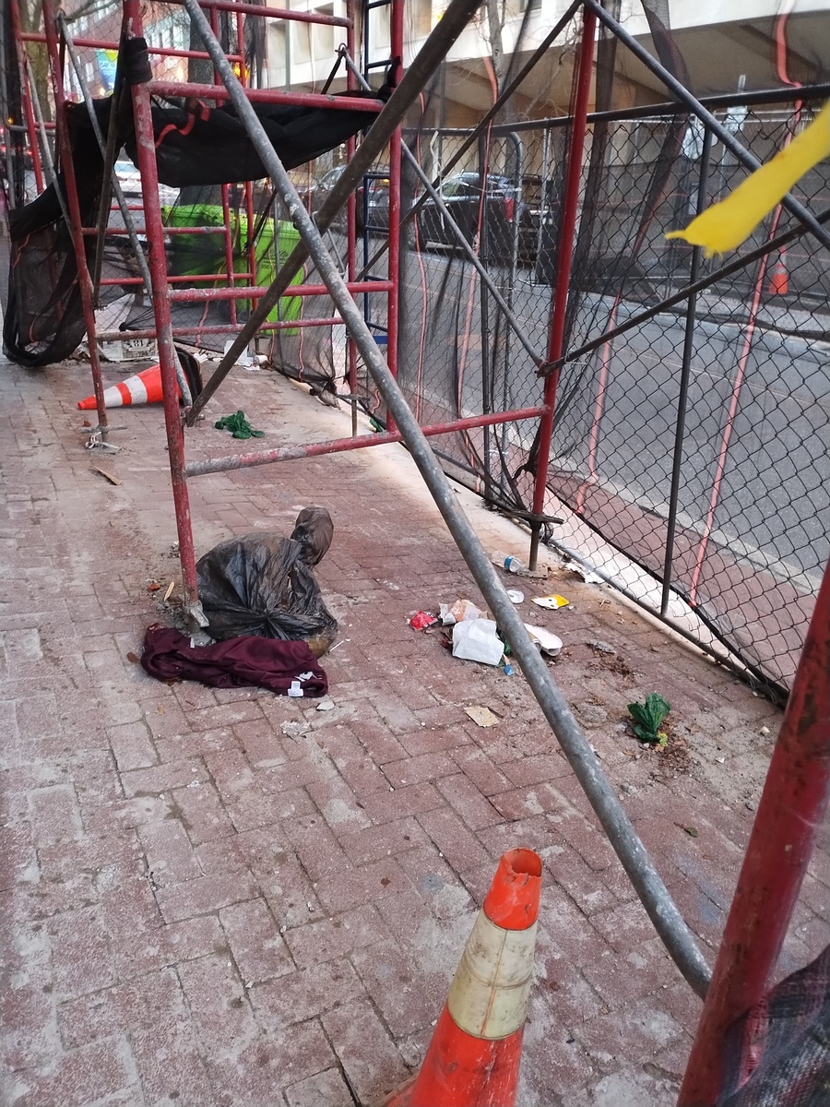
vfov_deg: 69.4
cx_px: 415
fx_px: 799
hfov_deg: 54.9
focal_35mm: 25
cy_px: 554
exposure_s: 1/24
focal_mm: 4.71
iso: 319
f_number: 1.7
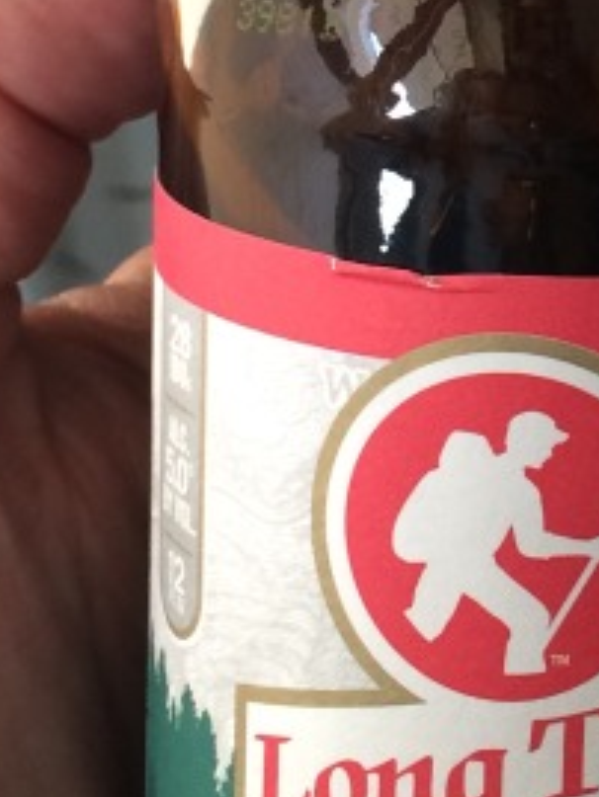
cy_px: -119
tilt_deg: -54.2
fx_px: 2651
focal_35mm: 115
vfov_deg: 16.5
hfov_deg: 12.8
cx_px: 525
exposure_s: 1/30
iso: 80
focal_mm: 4.15
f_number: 2.2
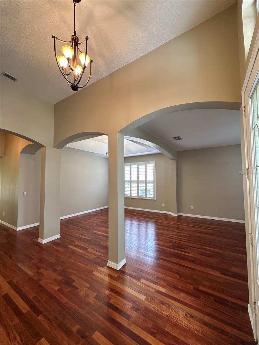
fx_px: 140
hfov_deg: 85.7
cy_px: 172
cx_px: 130
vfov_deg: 102.1
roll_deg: -0.3
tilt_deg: +1.6
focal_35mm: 14
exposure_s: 1/60
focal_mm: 2.22
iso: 200
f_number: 2.2
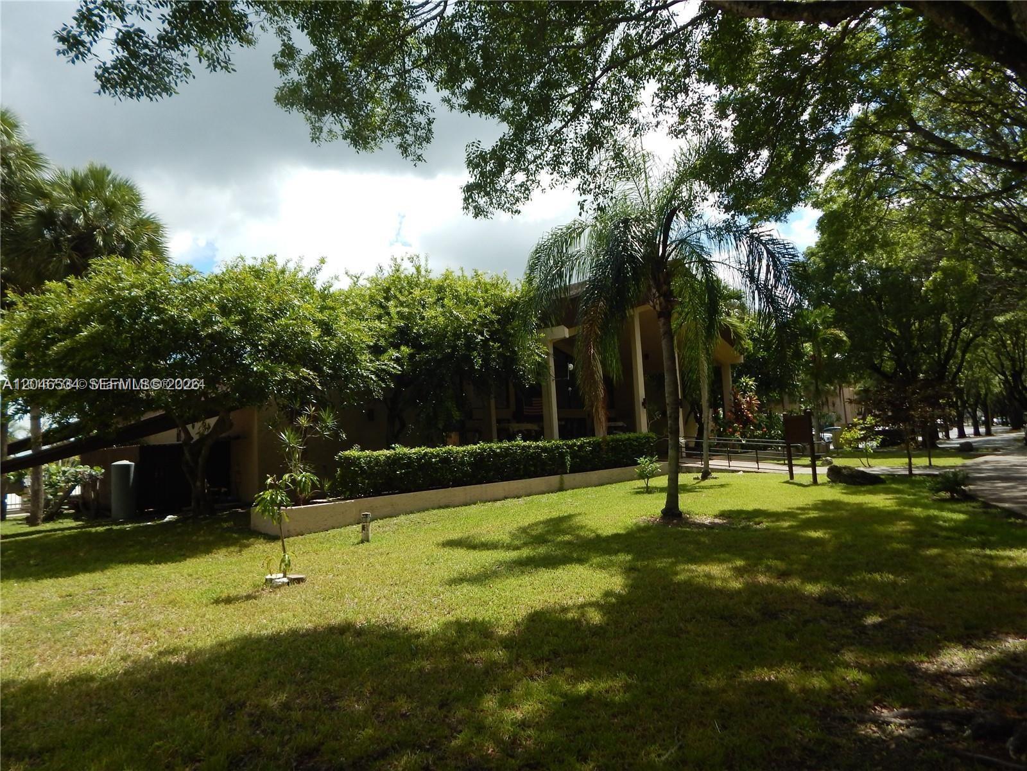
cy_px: 386
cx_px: 514
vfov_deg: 61.1
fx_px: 653
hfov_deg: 76.4
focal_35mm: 22
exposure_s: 1/400
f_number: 6
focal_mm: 4
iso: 125
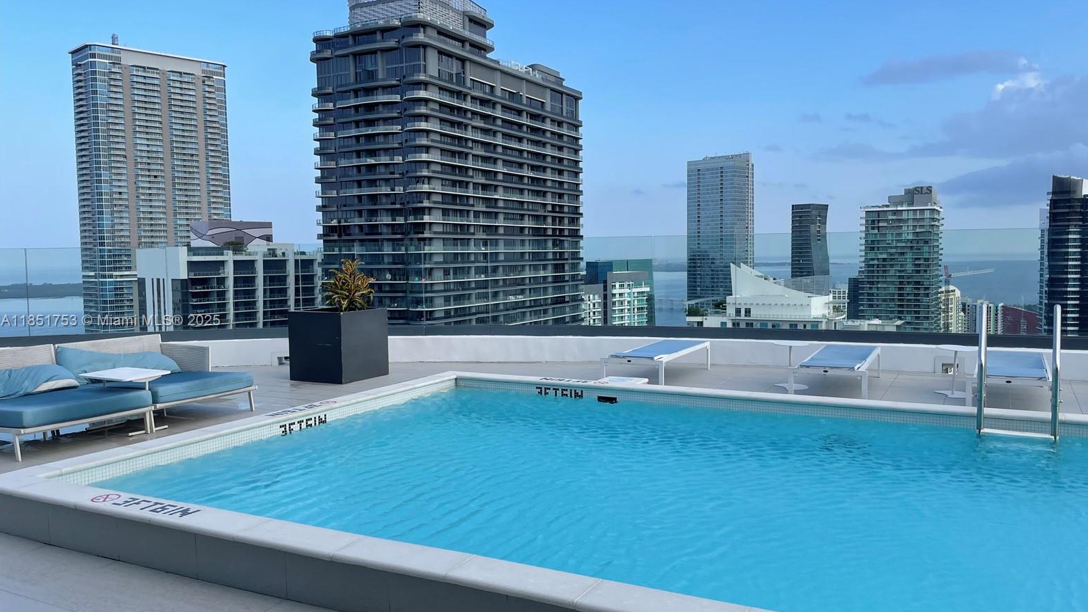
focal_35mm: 29
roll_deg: +2.1
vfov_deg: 40.2
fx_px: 837
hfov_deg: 66.1
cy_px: 322
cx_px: 555
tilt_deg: -3.3
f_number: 1.6
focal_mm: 4.2
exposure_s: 1/1490
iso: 32
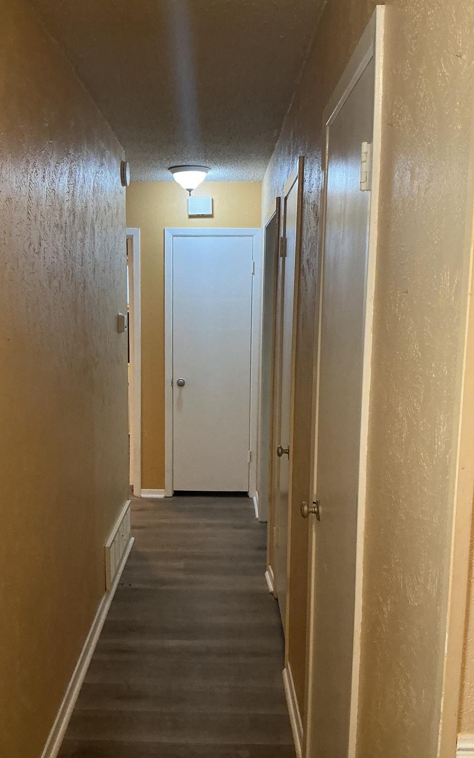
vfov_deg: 59.6
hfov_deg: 39.3
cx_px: 194
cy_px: 392
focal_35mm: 32
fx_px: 662
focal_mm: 3
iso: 125
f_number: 1.8
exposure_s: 1/60
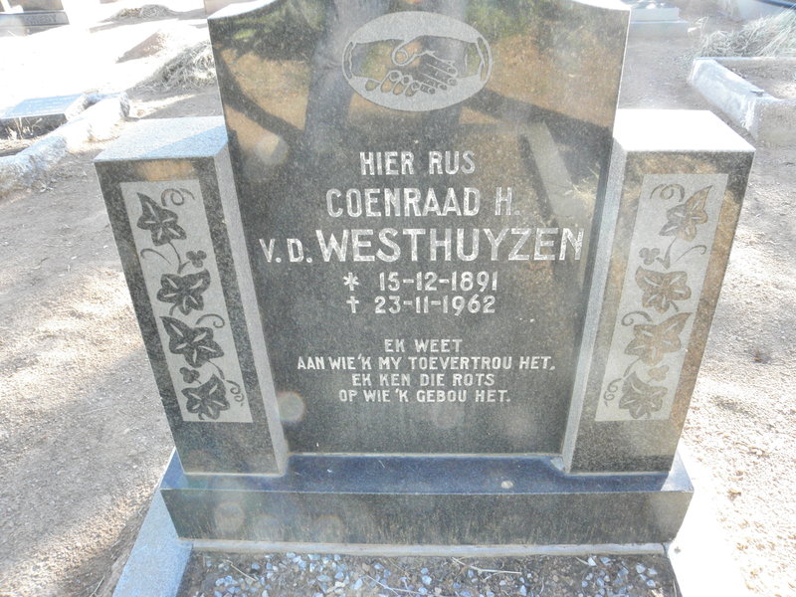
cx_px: 398
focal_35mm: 26
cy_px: 298
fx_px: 598
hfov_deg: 67.3
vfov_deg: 53.1
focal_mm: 4.6
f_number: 5
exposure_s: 1/60
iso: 200
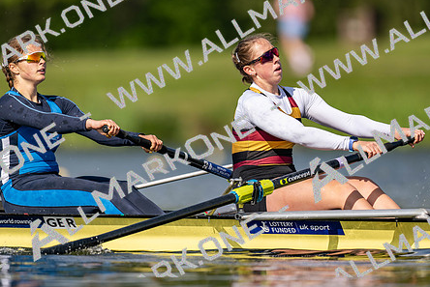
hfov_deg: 2.6
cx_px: 227
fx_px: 9362
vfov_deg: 1.8
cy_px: 112
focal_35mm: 783
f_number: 4
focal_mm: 600
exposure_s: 1/2500
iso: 200
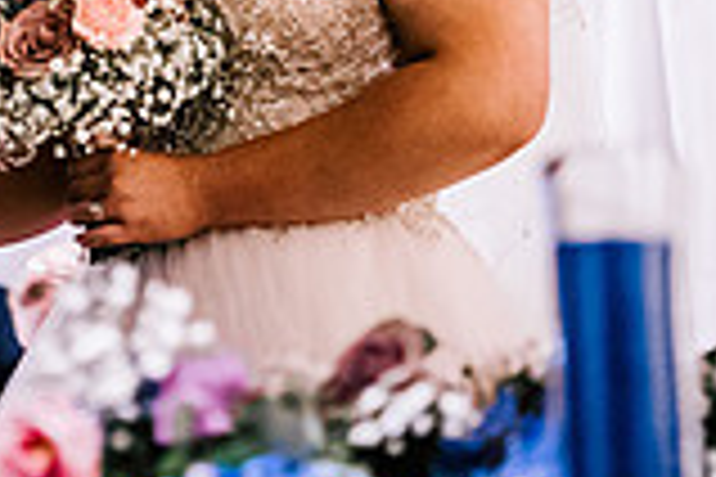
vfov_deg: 10.2
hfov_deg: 15.2
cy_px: -61
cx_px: 13
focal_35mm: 133
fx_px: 2645
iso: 2000
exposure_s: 1/250
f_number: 1.4
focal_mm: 35
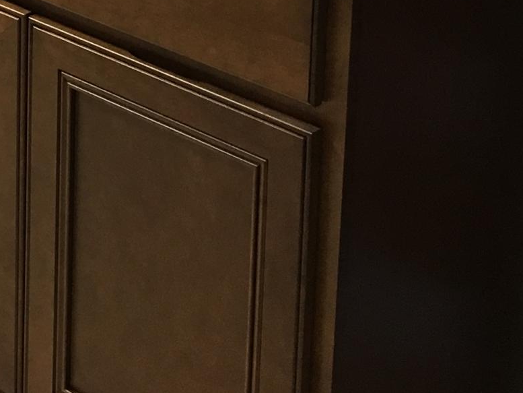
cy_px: -340
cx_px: -382
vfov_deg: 12.0
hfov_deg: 15.4
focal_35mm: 112
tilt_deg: -10.1
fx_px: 1692
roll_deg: +1.5
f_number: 2.2
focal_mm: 4.15
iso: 40
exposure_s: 1/15
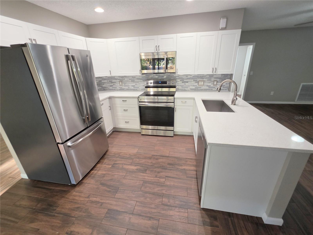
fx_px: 118
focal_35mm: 13
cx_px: 156
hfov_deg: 106.2
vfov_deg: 89.9
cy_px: 118
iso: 80
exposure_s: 1/30.3
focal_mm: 2.2
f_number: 1.9
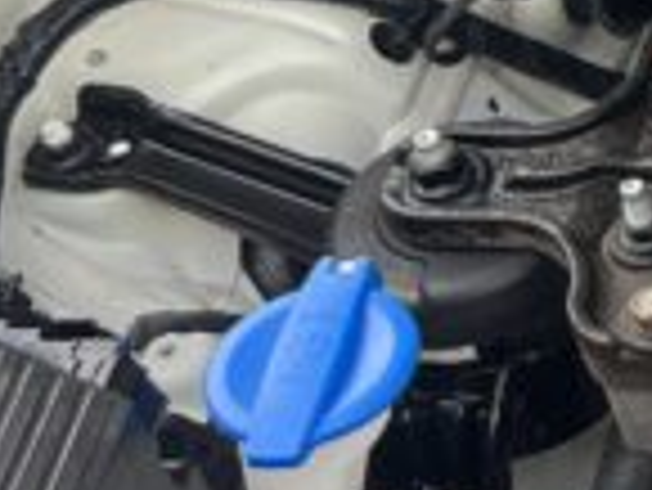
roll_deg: -1.0
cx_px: 1898
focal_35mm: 184
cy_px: -27
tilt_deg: -43.1
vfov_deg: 8.0
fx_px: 3469
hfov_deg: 8.9
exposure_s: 1/249
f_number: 1.5
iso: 40
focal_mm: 5.7
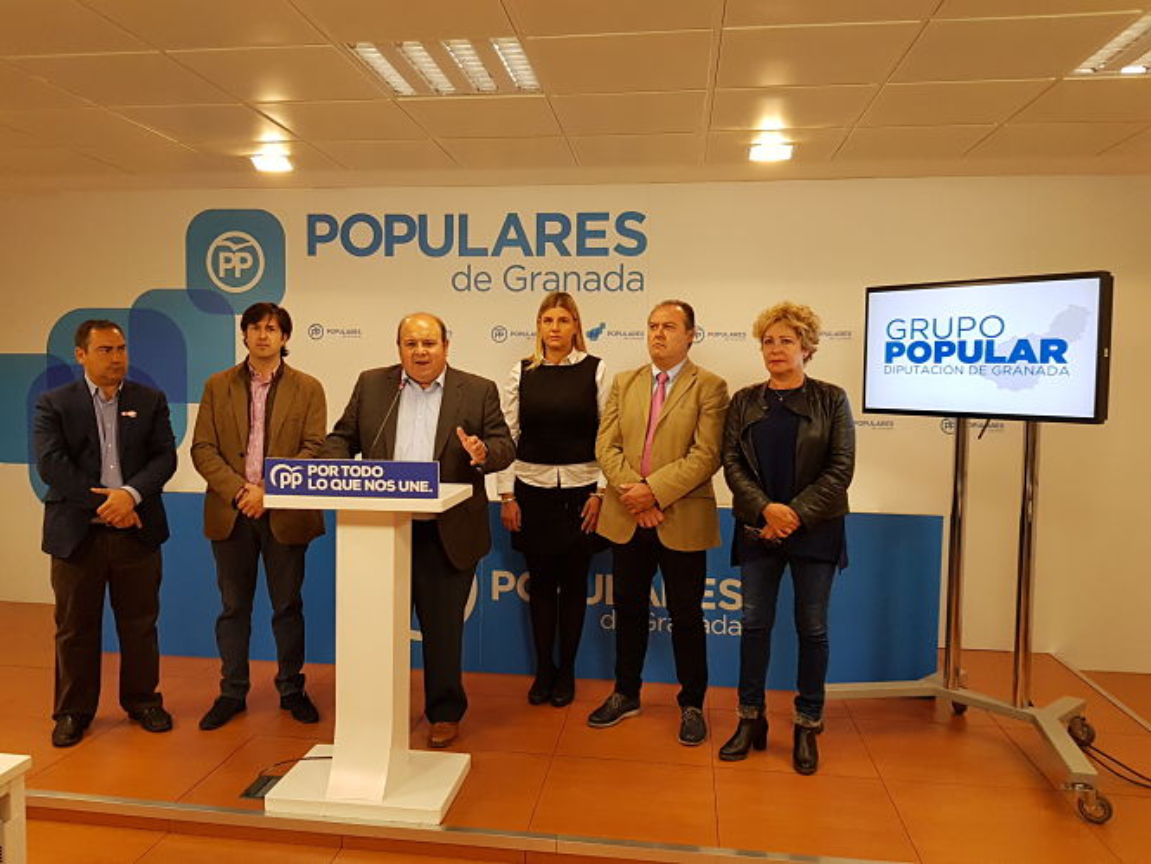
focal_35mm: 26
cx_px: 576
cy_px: 432
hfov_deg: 67.3
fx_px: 865
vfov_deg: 53.1
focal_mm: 4.2
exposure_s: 1/358
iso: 320
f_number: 1.7
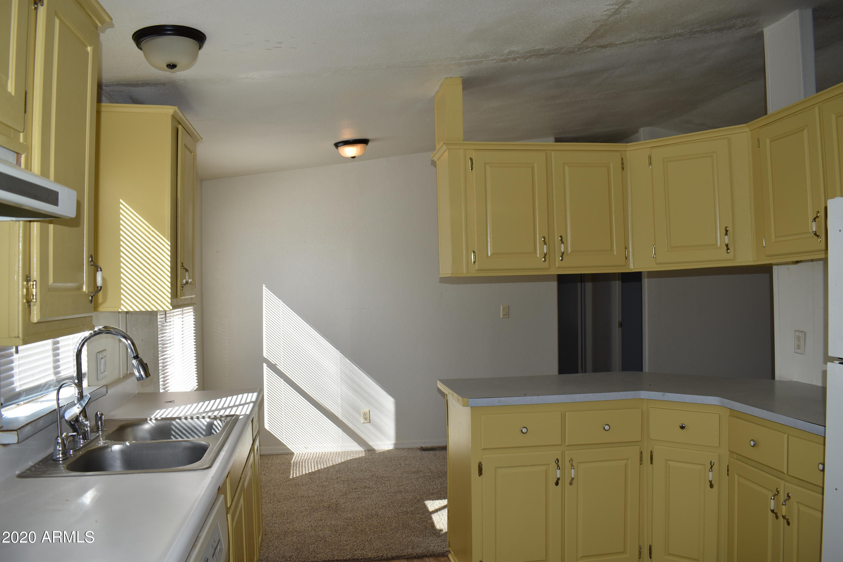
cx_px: 422
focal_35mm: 27
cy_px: 281
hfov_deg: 67.4
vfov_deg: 47.9
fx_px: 632
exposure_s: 1/200
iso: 100
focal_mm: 18
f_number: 6.3
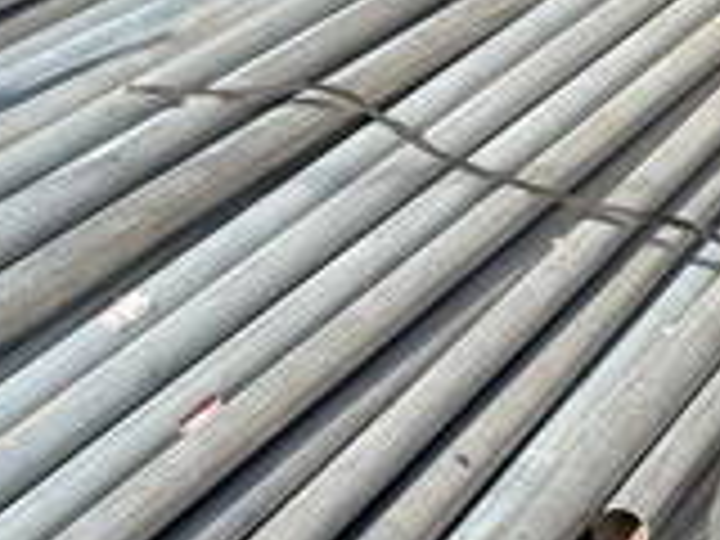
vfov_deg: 14.4
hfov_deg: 18.2
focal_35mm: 96
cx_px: -360
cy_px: 810
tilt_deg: -42.0
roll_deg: +1.0
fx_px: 1997
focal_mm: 6.76
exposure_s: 1/2000
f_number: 1.78
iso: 80
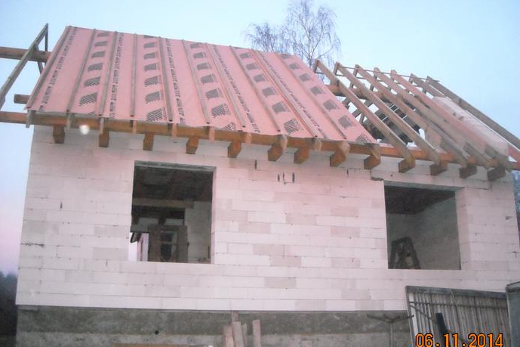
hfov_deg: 51.9
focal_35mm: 37
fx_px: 534
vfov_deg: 35.9
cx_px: 262
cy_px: 184
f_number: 2.8
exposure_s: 1/60
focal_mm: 5.7
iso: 1345
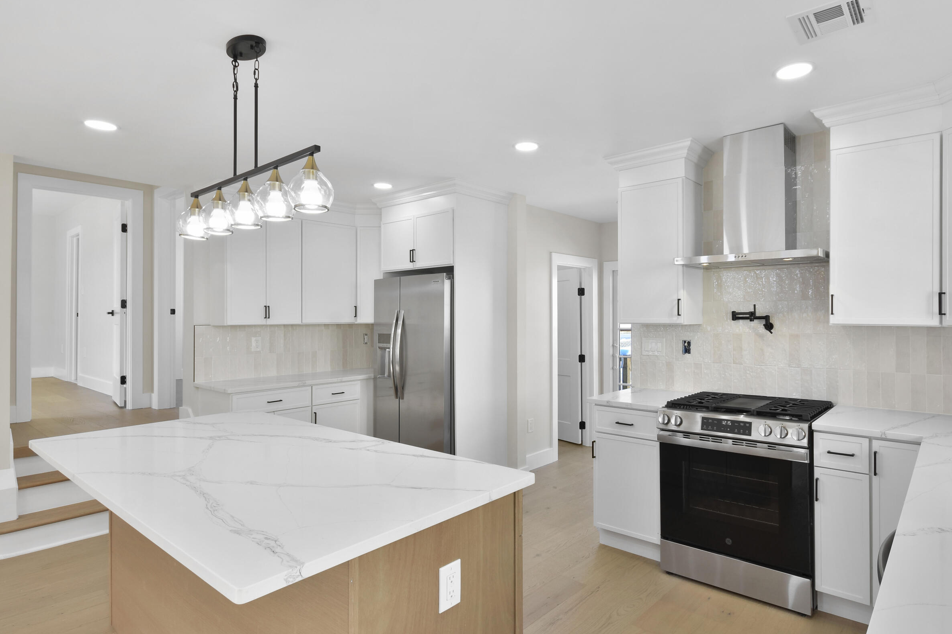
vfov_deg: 64.6
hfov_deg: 86.6
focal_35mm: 19
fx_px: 502
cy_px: 310
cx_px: 525
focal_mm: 10
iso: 250
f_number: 8
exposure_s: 1/13
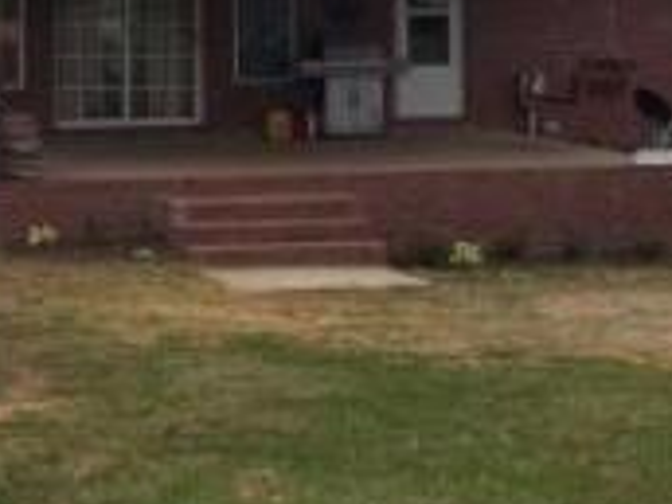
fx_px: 2097
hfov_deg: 18.0
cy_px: 35
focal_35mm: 108
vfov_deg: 13.6
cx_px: 82
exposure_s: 1/125
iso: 64
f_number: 8.8
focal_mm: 5.7
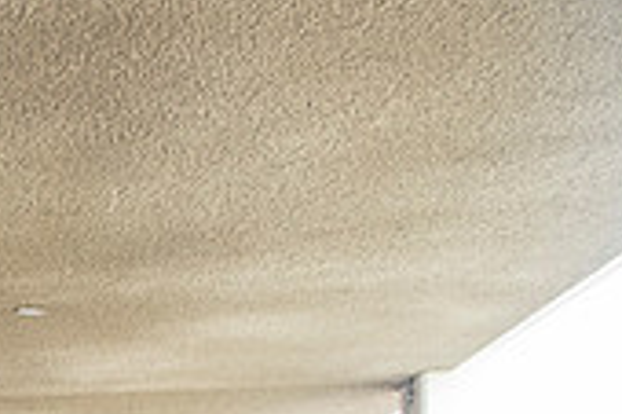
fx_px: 1415
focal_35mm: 82
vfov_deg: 15.3
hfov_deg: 20.4
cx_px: -370
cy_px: 632
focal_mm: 24
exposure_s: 1/250
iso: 2500
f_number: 5
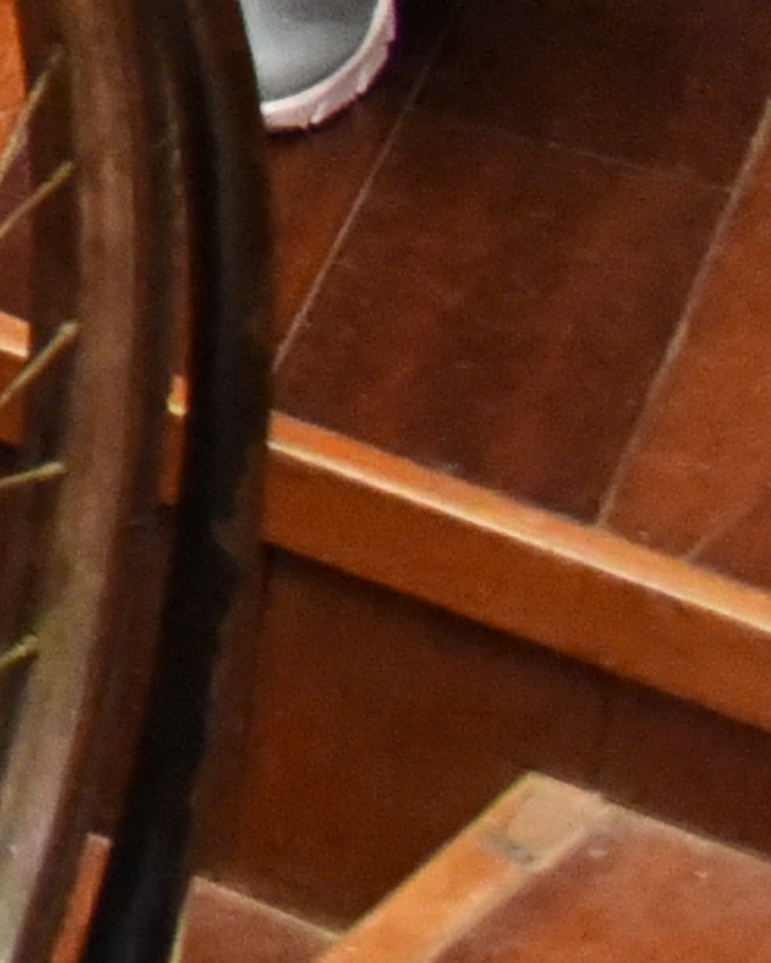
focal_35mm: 286
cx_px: -3855
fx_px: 8154
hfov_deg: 4.3
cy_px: -1786
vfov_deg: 6.3
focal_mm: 31
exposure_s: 1/125
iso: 6400
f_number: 4
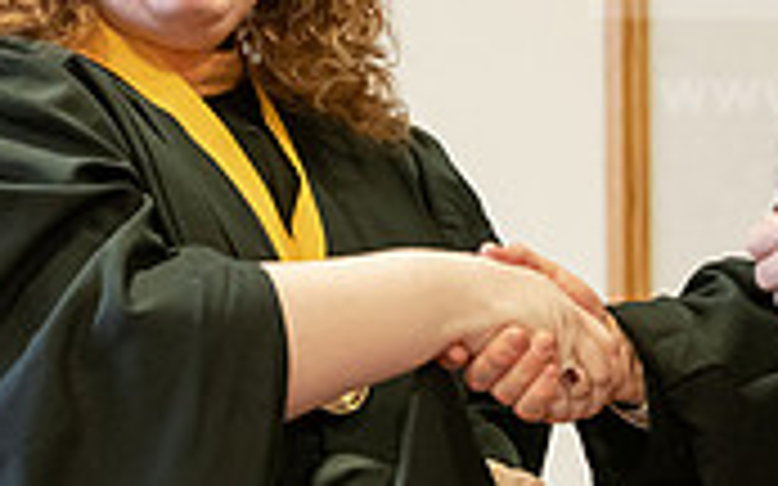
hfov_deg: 8.8
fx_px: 5066
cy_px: 187
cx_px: 454
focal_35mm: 239
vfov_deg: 5.5
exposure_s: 1/200
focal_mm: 70
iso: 3200
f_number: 3.5
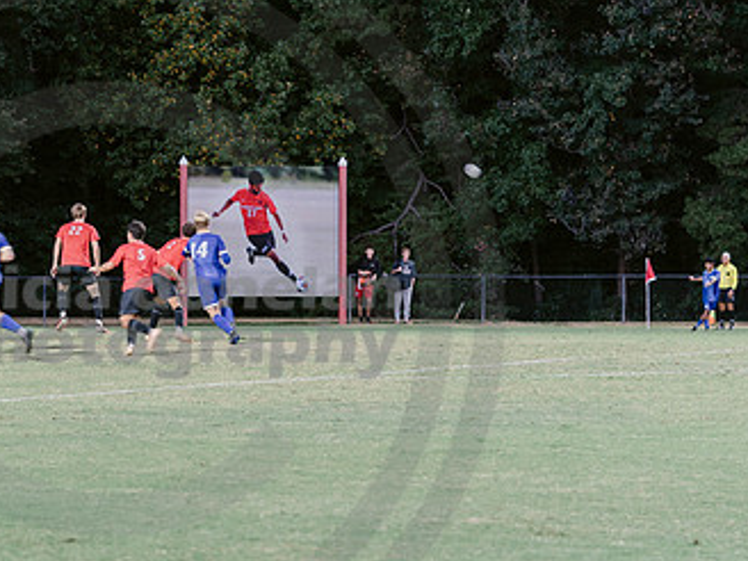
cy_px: 314
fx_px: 3306
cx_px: 100
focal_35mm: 153
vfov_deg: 9.7
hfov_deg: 12.8
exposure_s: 1/80
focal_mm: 90
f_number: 2.8
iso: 640
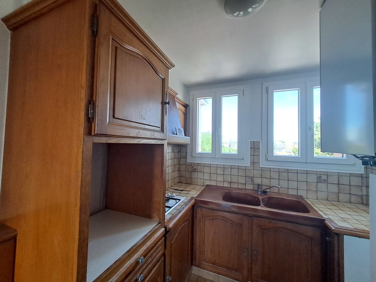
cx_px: 188
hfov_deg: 106.2
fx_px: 141
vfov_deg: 89.9
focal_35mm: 13
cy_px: 141
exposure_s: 1/100
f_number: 2.2
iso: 80
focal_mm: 1.42
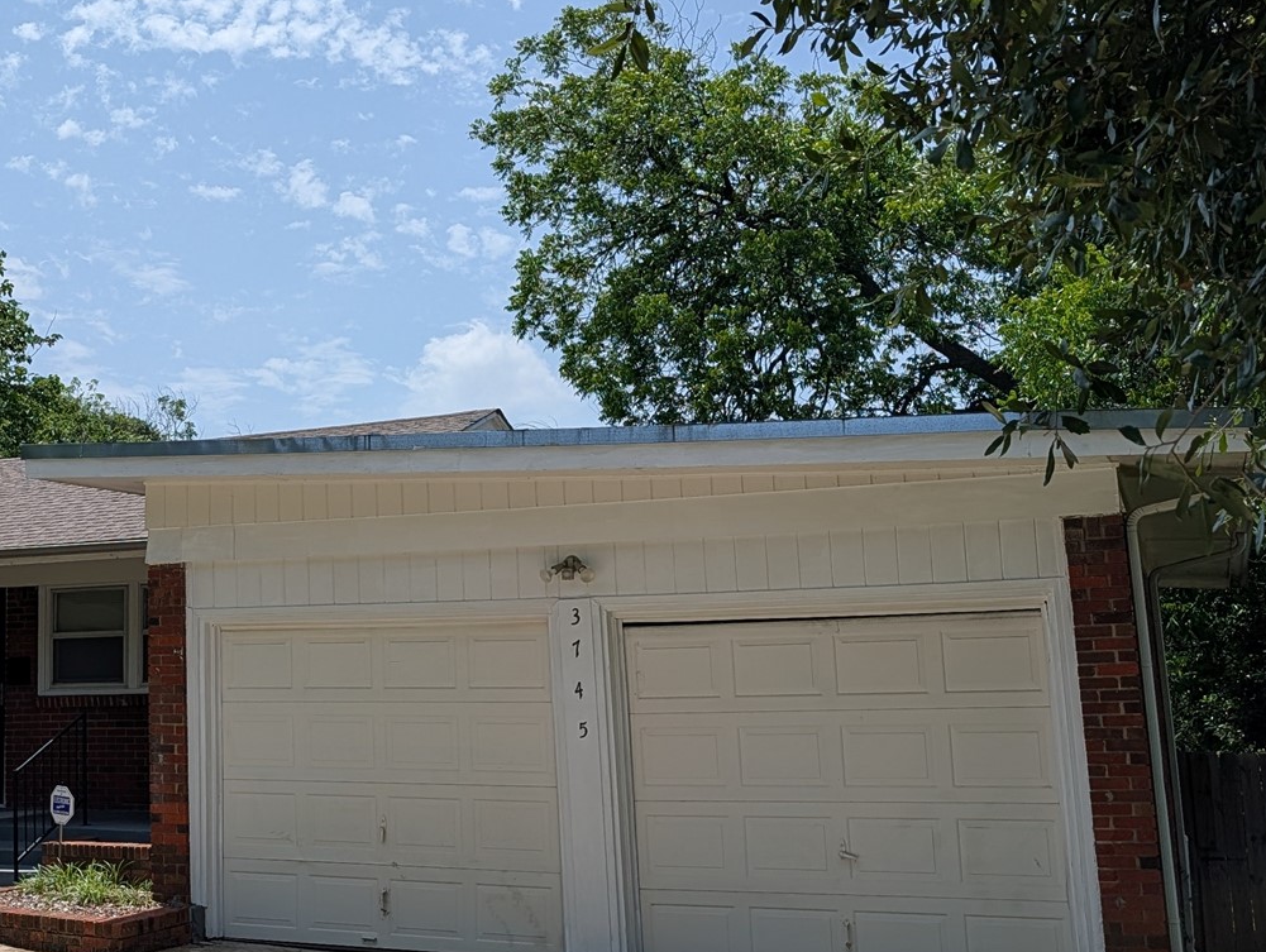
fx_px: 1794
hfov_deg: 36.3
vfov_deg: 29.7
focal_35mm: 49
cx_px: 108
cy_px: 456
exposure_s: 1/1880
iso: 23
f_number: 1.68
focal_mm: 6.9
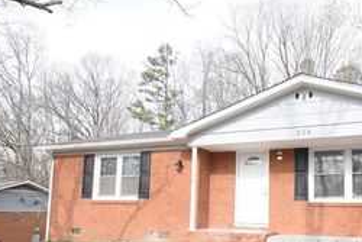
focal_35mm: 30
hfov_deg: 60.0
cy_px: 186
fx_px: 302
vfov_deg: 42.1
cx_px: 251
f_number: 5.6
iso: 200
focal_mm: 10
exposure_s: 1/250
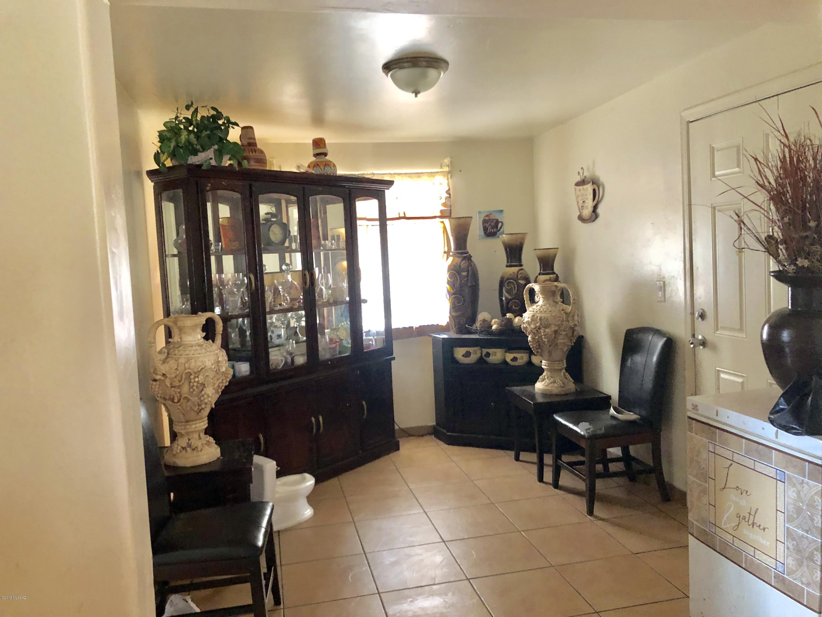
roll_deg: +2.0
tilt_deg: -4.4
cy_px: 308
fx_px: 665
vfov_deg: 49.7
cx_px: 411
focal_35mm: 28
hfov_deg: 63.4
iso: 80
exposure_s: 1/6
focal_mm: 3.99
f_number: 1.8
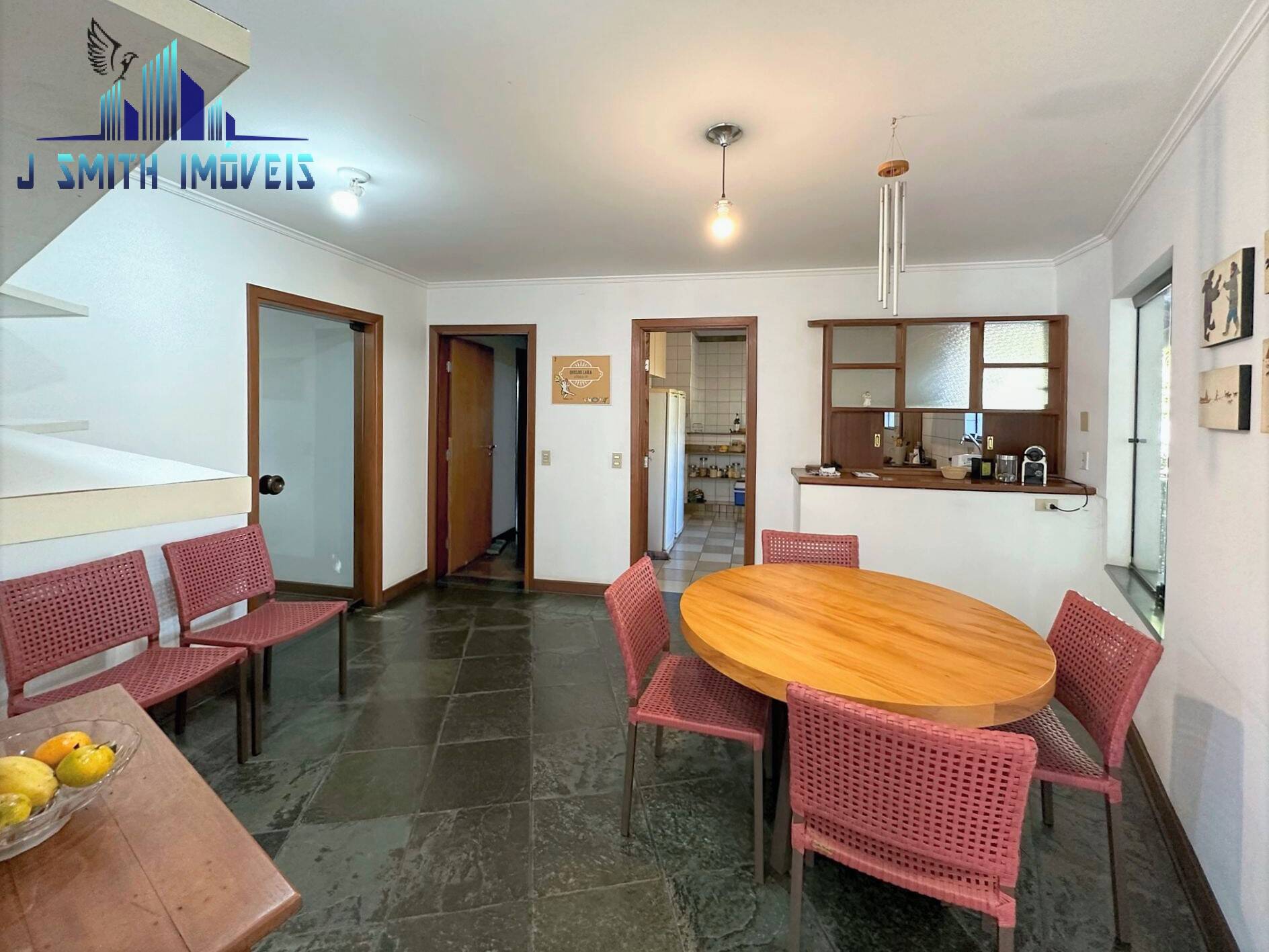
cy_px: 476
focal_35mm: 14
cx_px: 634
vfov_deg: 85.7
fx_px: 513
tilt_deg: -3.5
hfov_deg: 102.0
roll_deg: -0.7
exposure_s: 1/60
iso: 250
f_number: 2.2
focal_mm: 2.22
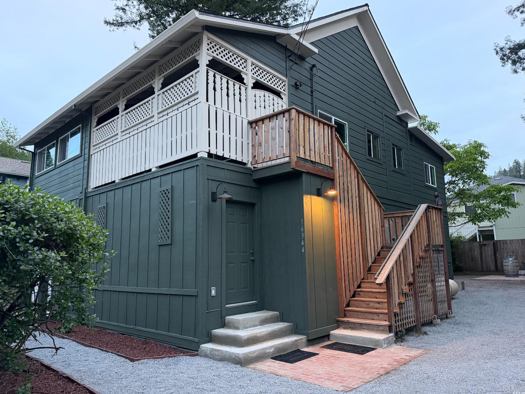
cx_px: 258
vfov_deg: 54.9
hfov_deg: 69.4
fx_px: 379
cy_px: 196
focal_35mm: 25
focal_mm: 6.76
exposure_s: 1/60
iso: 320
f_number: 1.78
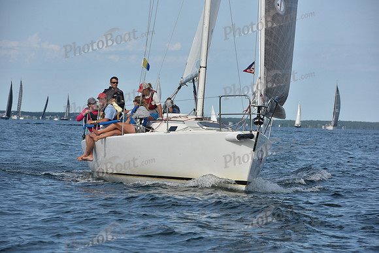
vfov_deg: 6.9
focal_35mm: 200
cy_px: 126
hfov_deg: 10.3
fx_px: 2106
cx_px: 190
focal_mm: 200
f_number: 10
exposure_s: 1/1000
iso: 320
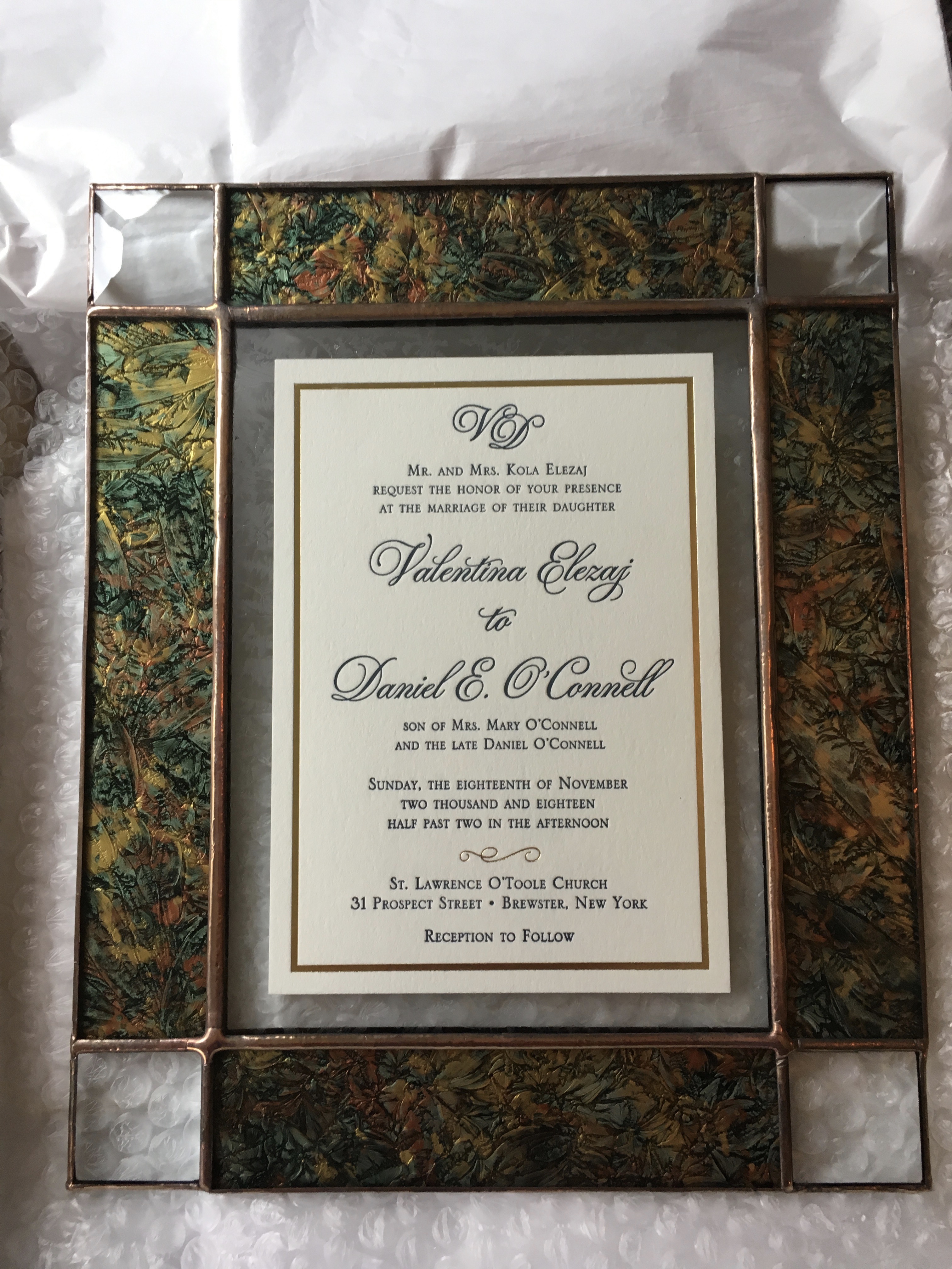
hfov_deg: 48.2
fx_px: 1063
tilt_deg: -76.4
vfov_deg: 61.7
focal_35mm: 29
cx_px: 476
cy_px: 634
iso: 64
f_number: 2.2
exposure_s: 1/30
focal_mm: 4.15
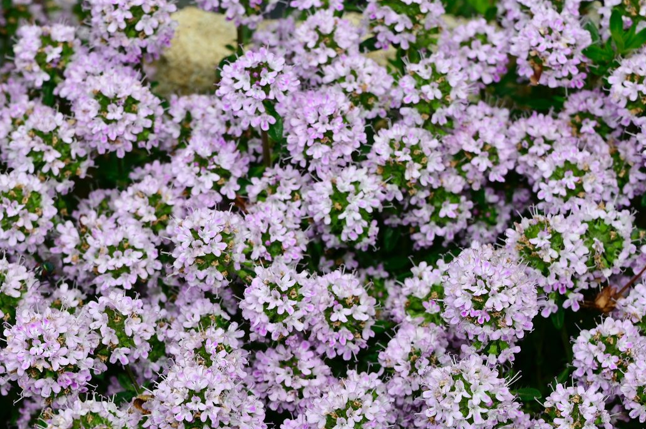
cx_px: 324
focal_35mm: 144
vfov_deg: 9.5
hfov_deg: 14.3
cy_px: 299
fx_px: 2581
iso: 100
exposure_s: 1/100
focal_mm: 70
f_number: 10
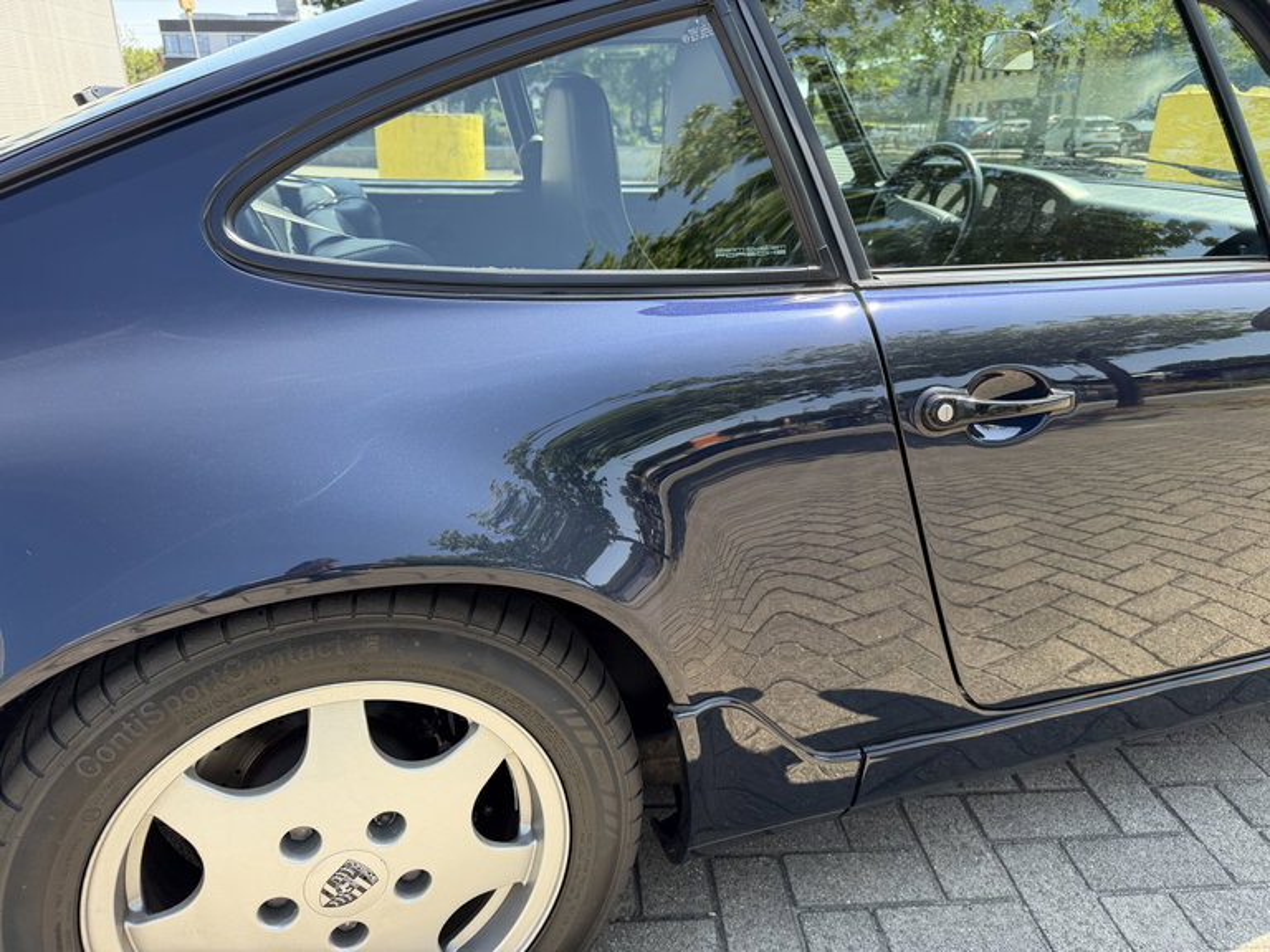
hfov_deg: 71.6
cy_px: 476
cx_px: 635
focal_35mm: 24
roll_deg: +1.4
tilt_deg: -17.8
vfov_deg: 56.8
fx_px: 881
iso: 100
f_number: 1.78
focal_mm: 6.76
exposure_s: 1/813
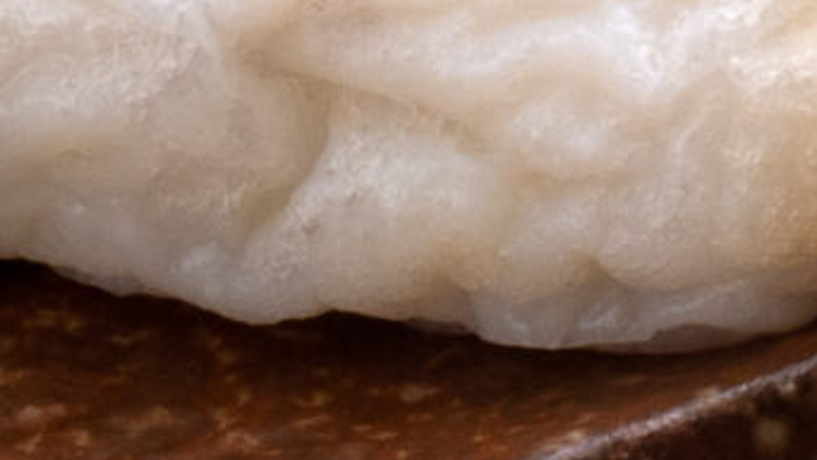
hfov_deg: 2.2
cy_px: -1136
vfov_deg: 1.2
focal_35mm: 982
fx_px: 21279
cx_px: 762
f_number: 13
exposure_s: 1/125
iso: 200
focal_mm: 60
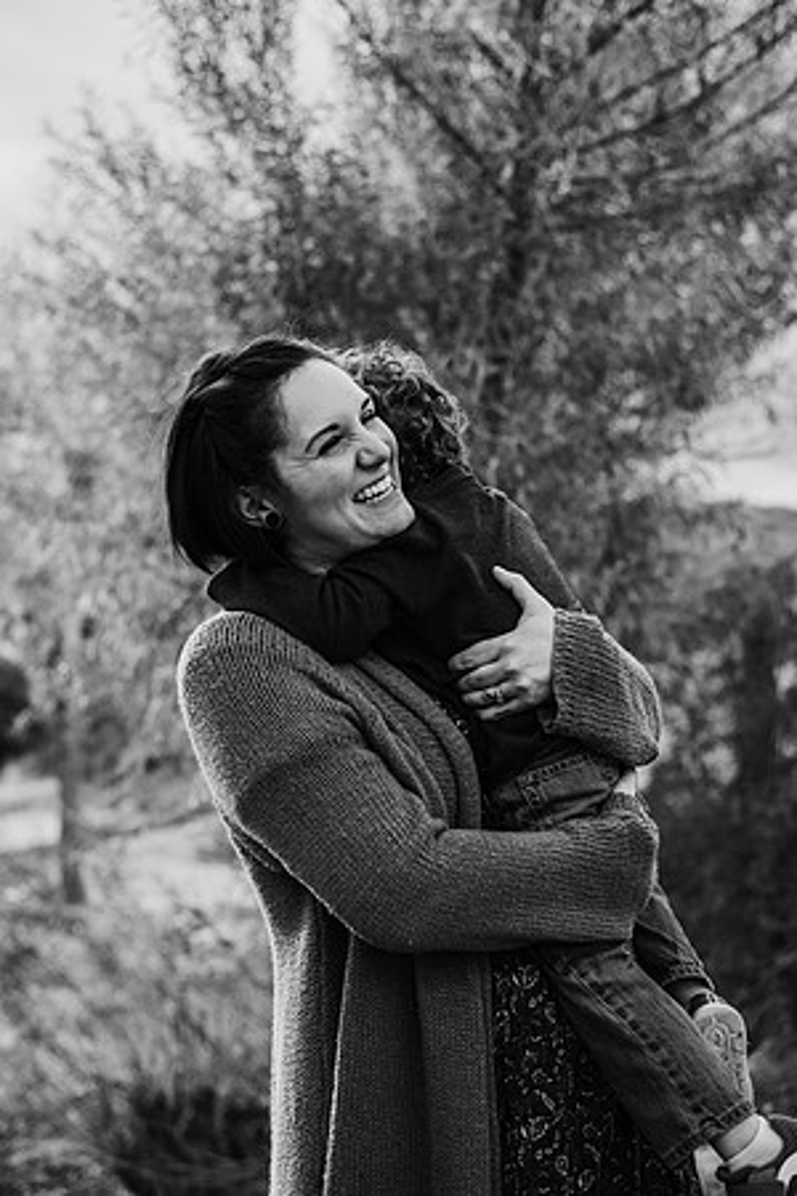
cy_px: 598
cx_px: 398
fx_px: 1660
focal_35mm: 50
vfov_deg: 39.6
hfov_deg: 27.0
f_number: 3.2
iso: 400
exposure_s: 1/500
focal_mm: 50
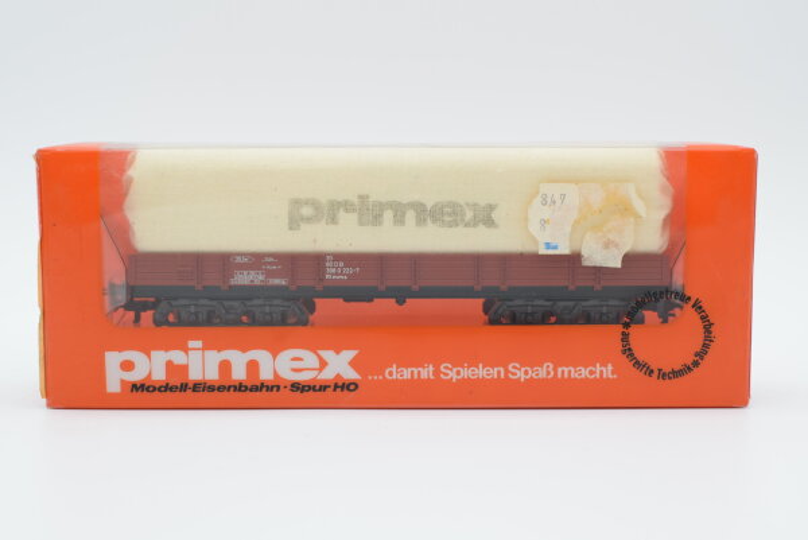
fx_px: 1179
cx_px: 404
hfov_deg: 37.8
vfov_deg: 25.8
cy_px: 270
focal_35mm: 52
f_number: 8
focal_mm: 35
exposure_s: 1/125
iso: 500
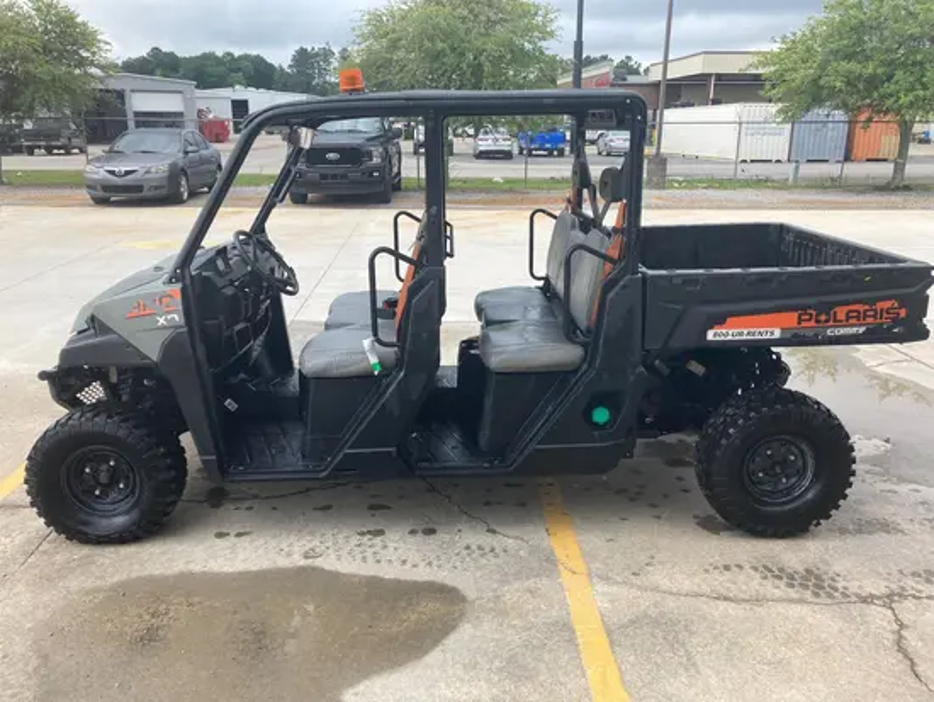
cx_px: 467
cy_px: 351
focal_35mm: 28
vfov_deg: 49.8
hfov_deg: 63.4
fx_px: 756
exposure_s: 1/571
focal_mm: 3.99
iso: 20
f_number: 1.8
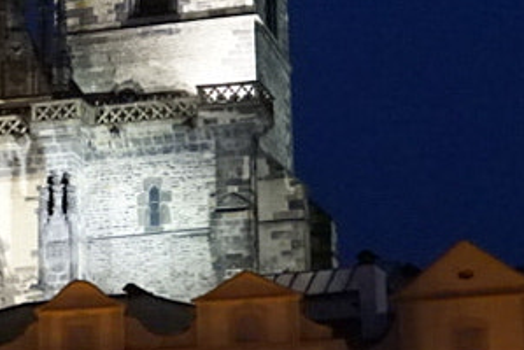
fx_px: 2491
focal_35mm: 171
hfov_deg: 11.8
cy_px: 106
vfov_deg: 8.0
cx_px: -60
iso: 12800
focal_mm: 32
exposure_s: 1/80
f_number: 4
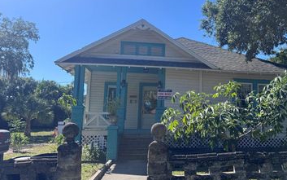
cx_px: 190
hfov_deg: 53.0
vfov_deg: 35.4
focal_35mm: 36
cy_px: 89
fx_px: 282
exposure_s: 1/3413
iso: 80
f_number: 1.78
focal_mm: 6.76
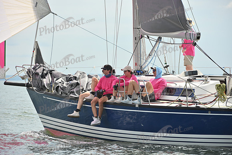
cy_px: 78
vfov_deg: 6.9
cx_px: 116
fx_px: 1289
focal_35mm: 200
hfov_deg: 10.3
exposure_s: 1/1250
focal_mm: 200
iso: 320
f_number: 9
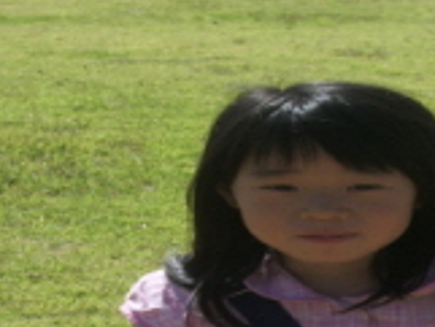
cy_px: 332
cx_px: 324
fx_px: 1937
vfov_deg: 9.6
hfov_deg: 12.8
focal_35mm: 154
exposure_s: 1/320
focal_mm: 10.2
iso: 50
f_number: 5.6
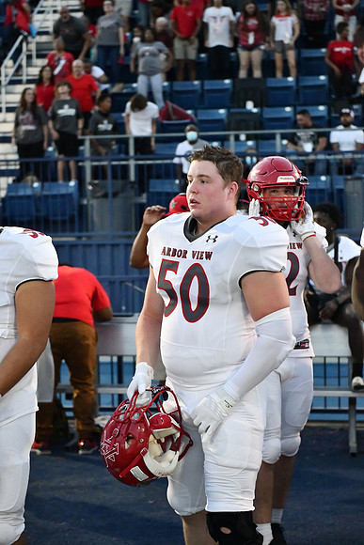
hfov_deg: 19.5
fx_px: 1061
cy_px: 272
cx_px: 182
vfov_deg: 28.8
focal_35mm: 70
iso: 14400
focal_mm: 70
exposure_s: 1/2500
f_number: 3.2
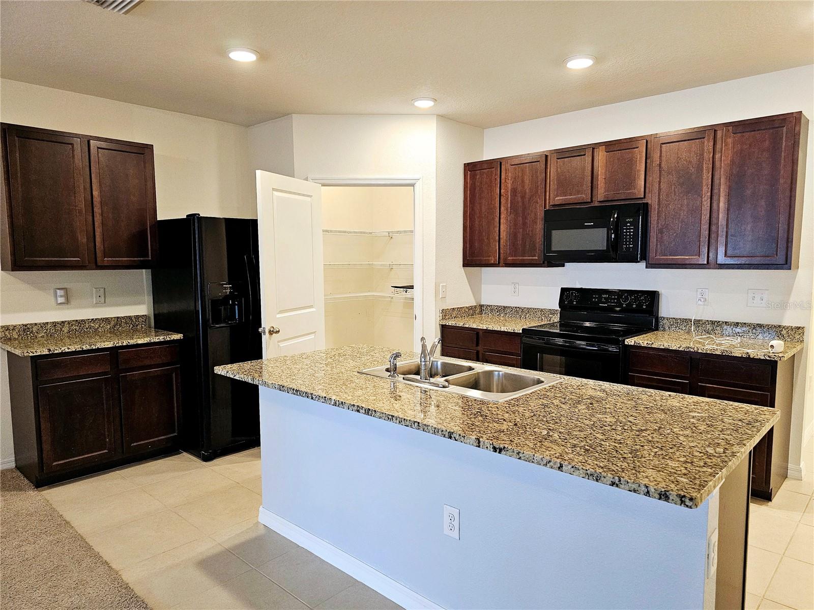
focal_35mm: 23
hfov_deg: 73.9
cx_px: 407
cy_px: 305
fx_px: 541
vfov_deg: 58.9
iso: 400
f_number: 1.7
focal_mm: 6.3
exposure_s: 1/120
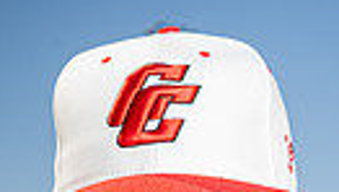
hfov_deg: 10.1
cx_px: 220
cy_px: 532
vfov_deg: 5.5
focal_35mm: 212
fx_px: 1908
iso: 125
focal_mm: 59
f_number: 8
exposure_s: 1/250
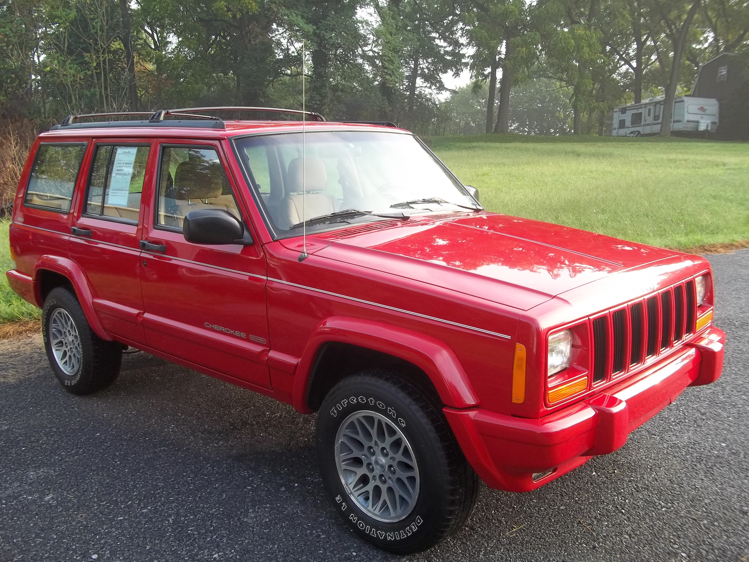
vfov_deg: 42.9
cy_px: 289
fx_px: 714
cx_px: 368
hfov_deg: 55.3
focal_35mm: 33
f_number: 2.9
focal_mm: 5.7
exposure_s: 1/125
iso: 64
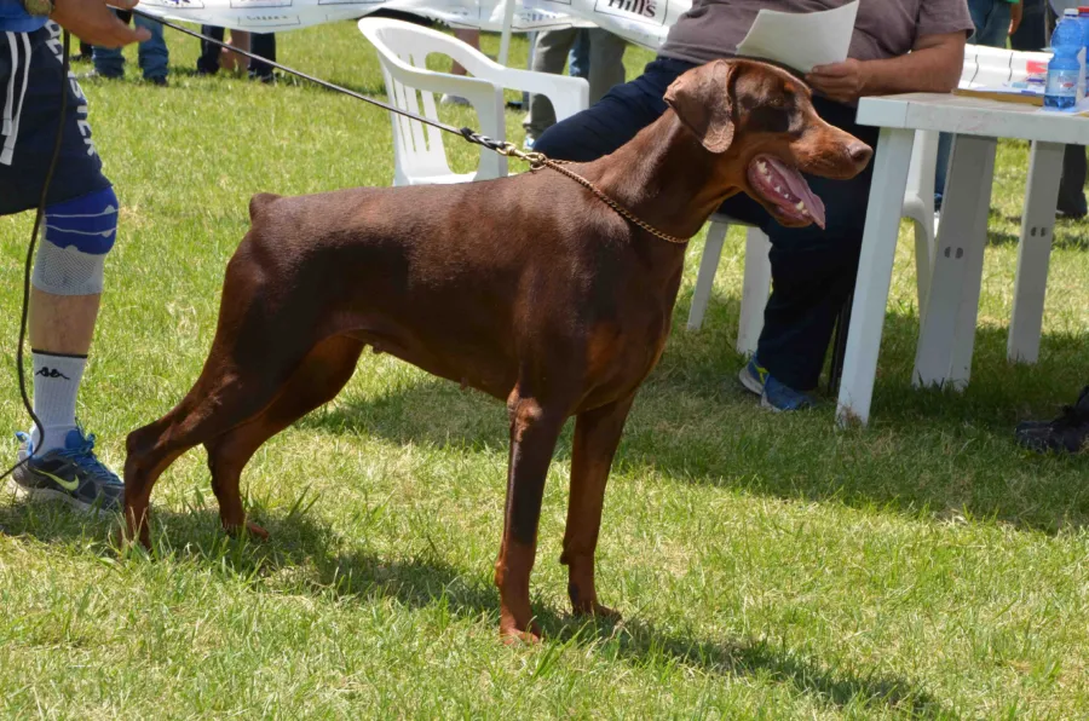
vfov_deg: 12.1
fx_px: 3396
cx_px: 544
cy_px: 360
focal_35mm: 112
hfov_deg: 18.2
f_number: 14
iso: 500
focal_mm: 75
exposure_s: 1/250
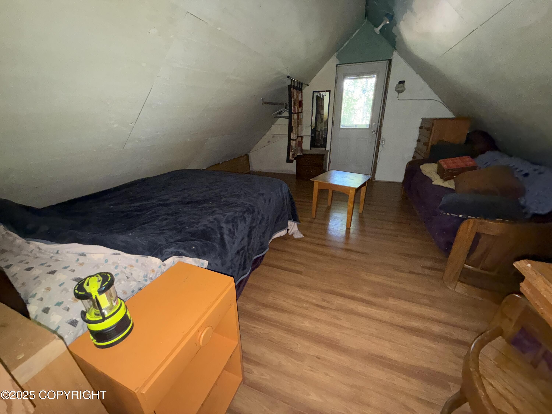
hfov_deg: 102.1
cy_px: 207
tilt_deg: -21.6
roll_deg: +0.7
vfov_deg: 85.7
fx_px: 223
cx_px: 276
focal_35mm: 14
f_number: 2.2
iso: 1000
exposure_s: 1/30
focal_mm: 2.22
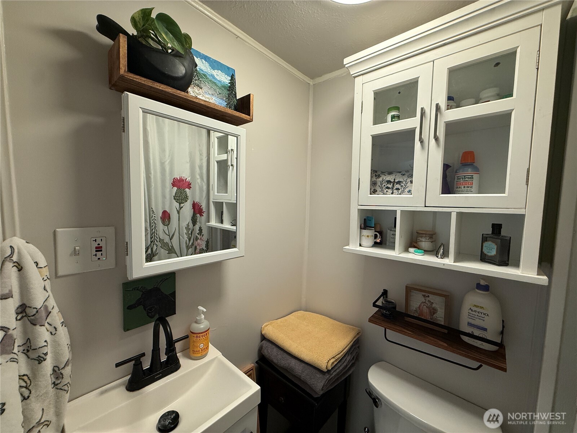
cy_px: 216
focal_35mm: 14
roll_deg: -1.4
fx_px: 233
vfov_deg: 85.7
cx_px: 288
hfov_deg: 102.1
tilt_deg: -4.5
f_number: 2.2
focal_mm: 2.22
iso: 200
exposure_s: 1/120
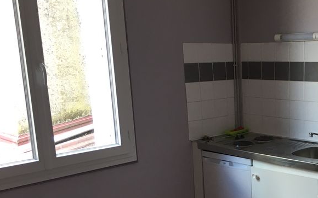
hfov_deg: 36.4
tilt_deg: -12.3
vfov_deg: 24.0
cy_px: 163
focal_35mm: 53
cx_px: 271
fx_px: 459
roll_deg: +1.0
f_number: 2.2
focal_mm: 4.15
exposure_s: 1/33
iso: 32
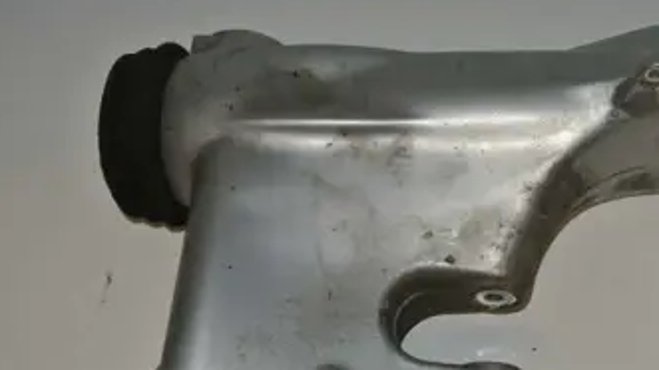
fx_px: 1101
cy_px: 269
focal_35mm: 63
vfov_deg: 19.0
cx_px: 502
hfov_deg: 32.6
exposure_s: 1/60
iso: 200
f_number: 4
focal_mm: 14
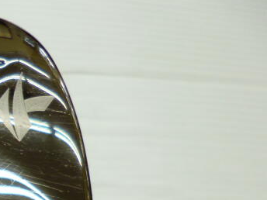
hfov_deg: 24.7
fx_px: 517
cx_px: -92
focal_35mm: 67
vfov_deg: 20.5
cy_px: 240
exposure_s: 1/60
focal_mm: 4.3
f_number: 2.5
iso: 125
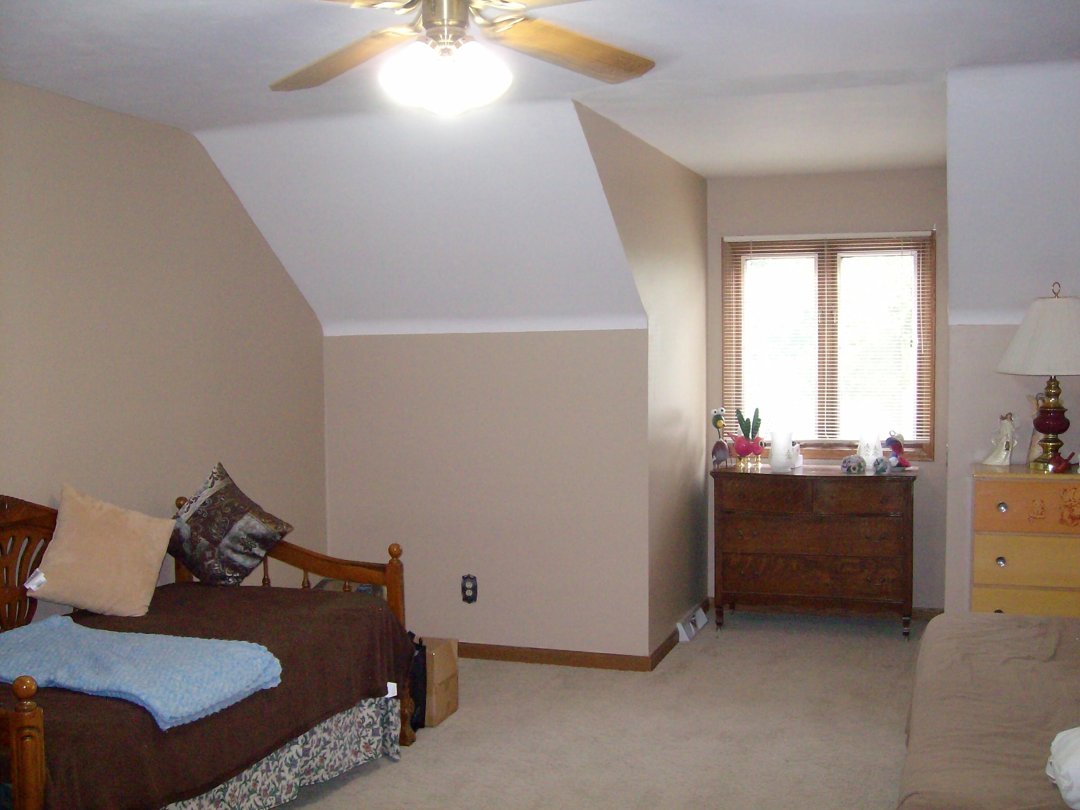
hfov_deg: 52.6
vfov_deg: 40.7
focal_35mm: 35
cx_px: 540
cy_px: 405
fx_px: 1092
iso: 320
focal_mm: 5.8
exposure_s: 1/40
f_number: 2.8
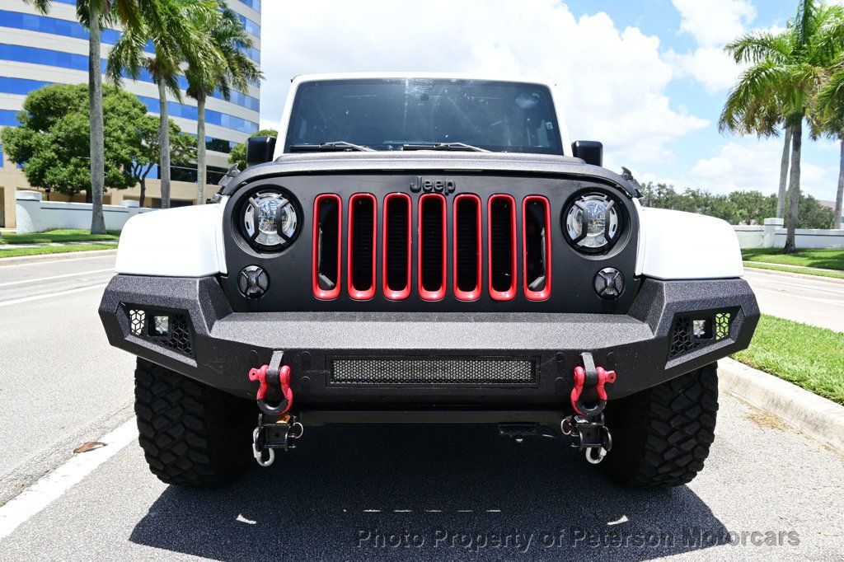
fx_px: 562
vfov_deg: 53.1
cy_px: 281
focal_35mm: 24
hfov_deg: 73.8
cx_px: 422
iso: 100
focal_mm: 16
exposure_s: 1/160
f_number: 7.1
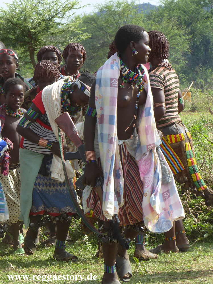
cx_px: 106
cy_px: 142
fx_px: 1133
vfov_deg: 14.3
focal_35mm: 138
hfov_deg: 10.7
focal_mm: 24.8
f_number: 4
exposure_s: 1/400
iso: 100
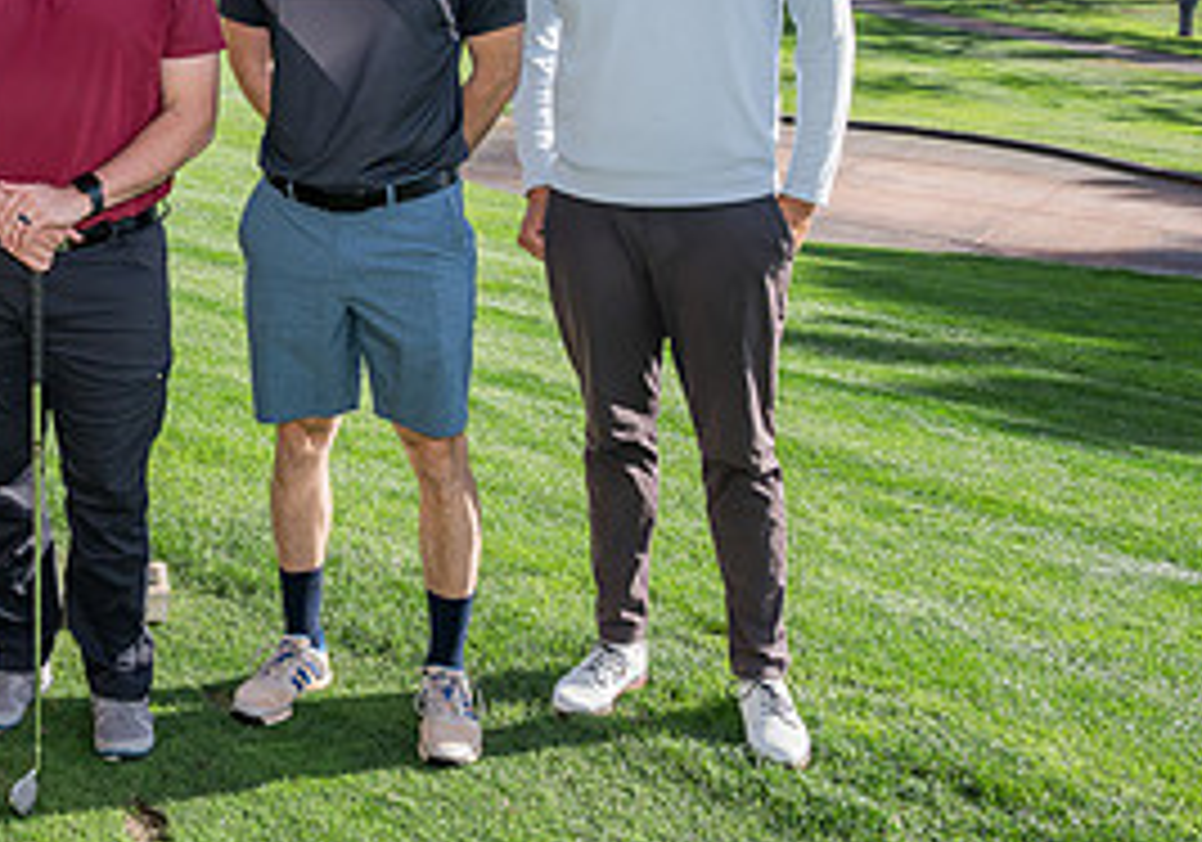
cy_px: 137
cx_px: -5
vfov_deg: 25.3
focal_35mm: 54
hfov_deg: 33.2
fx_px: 1831
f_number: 5
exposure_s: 1/500
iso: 250
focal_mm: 24
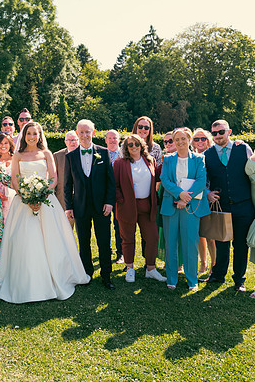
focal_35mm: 41
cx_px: 53
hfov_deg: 31.8
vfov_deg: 47.4
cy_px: 190
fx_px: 435
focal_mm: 27
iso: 200
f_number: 5.6
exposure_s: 1/400
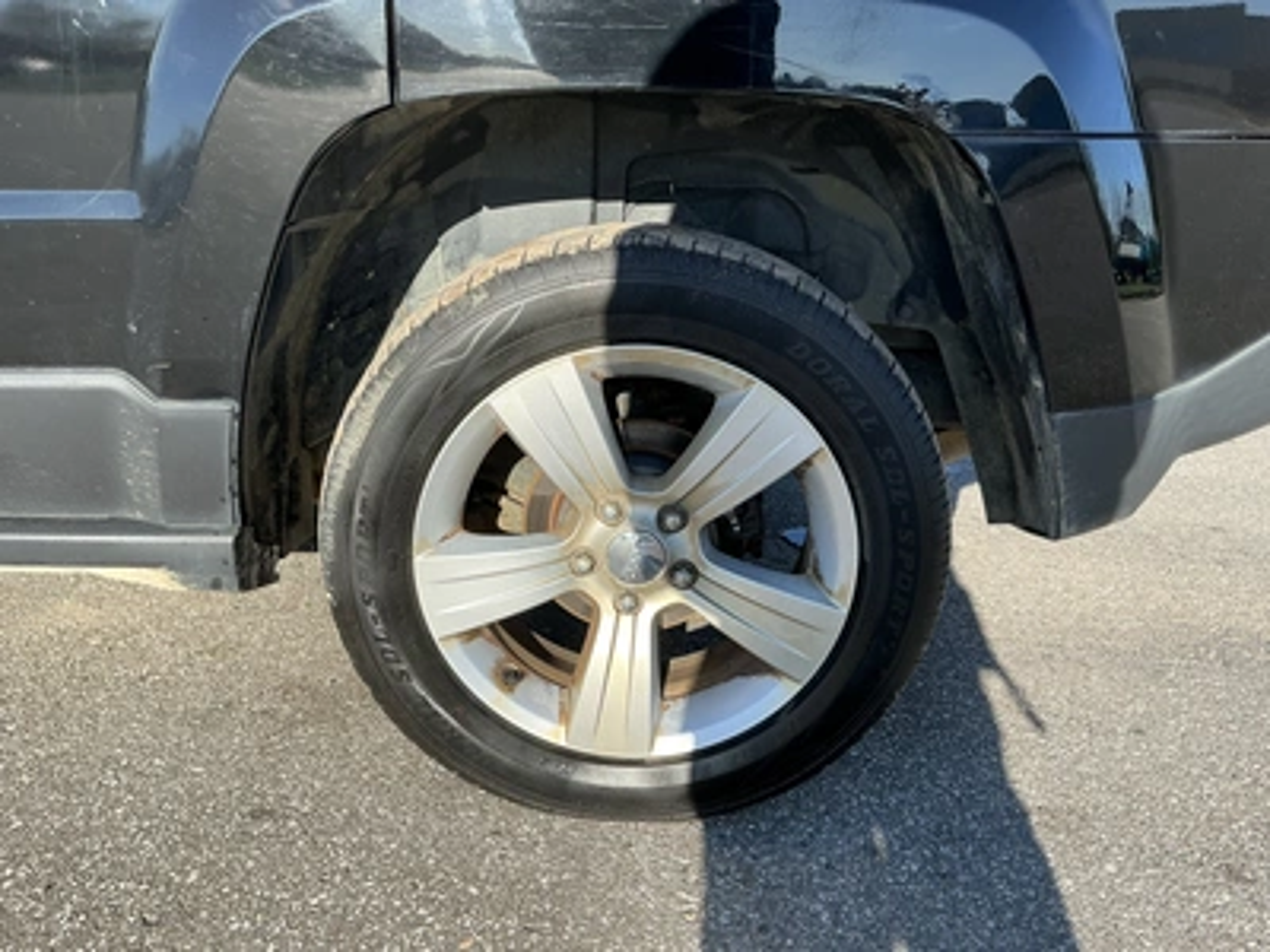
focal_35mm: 28
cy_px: 476
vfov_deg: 49.7
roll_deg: -0.9
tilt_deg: -17.9
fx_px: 1027
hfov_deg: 63.4
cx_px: 635
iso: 25
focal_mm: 3
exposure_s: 1/700
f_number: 1.8
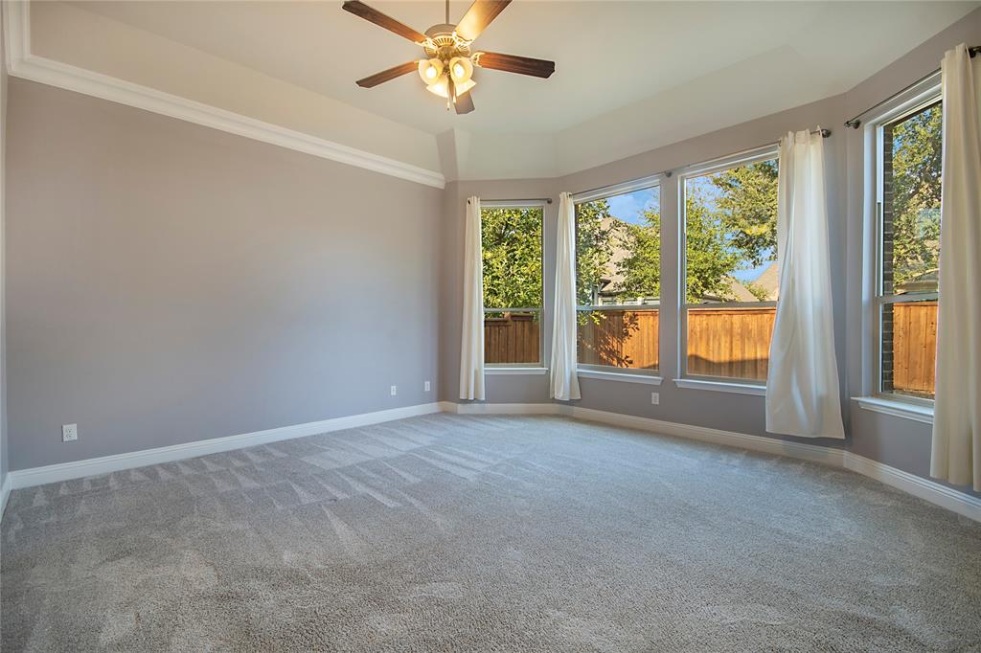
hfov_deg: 100.4
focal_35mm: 15
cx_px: 490
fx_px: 409
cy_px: 326
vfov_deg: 77.3
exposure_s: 1/8
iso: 100
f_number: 8
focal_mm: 10
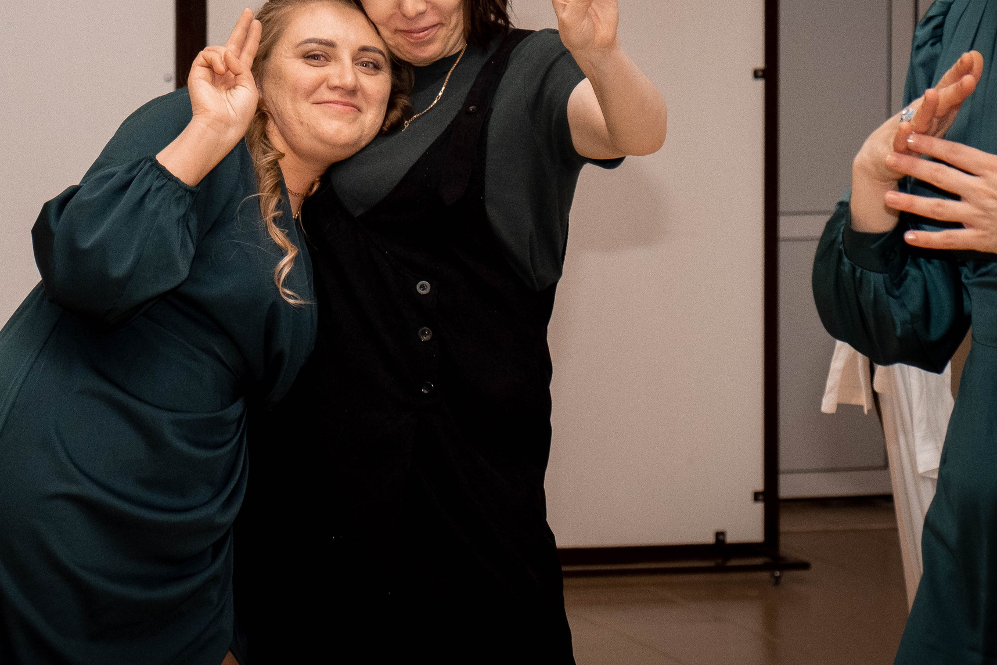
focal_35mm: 153
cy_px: 191
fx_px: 4237
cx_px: 387
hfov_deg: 13.4
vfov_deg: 9.0
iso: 2000
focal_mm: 55
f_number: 4.5
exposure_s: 1/160
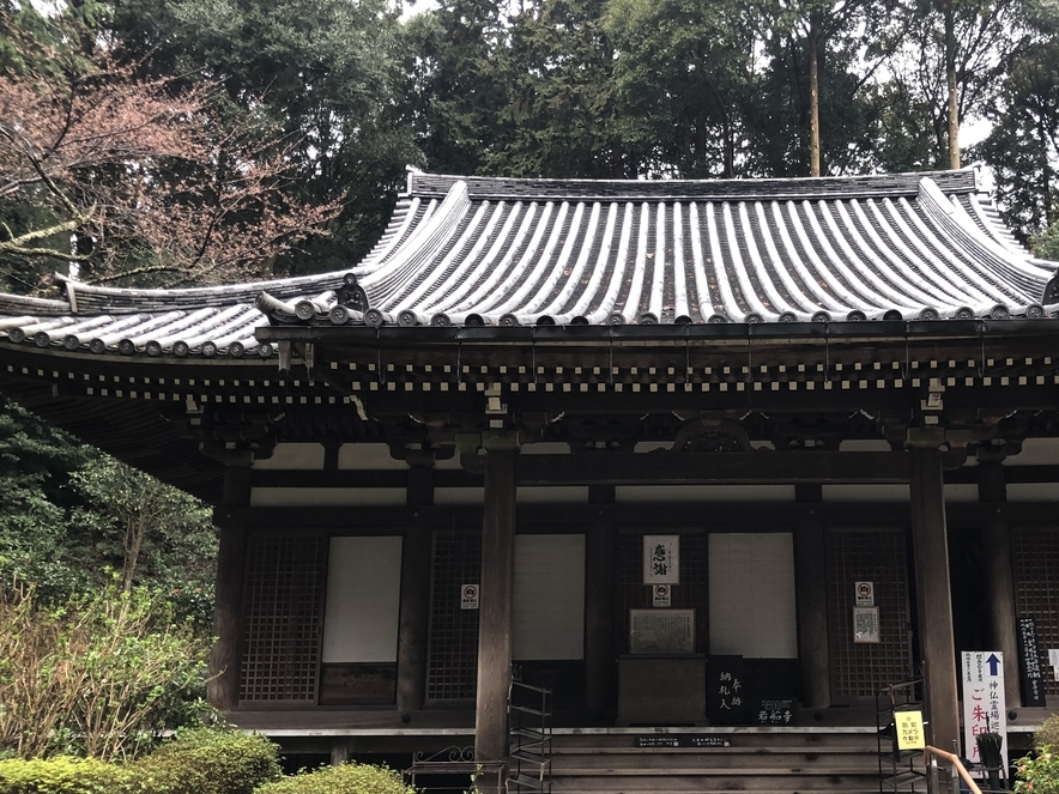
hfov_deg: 48.4
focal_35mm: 38
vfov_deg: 37.7
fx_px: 1163
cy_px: 448
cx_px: 673
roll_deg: +0.2
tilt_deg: +13.2
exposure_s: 1/30
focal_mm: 3.99
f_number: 1.8
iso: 25
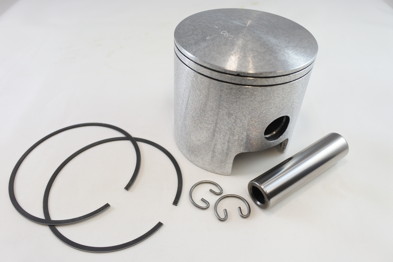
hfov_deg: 67.4
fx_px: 295
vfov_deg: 47.9
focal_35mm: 27
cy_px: 131
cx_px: 196
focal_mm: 10
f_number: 3.5
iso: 400
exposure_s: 1/250
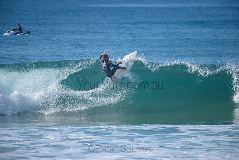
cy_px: 80
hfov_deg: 4.1
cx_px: 120
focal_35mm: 500
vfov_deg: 2.8
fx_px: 3320
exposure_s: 1/2000
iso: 220
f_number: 5.6
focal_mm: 500
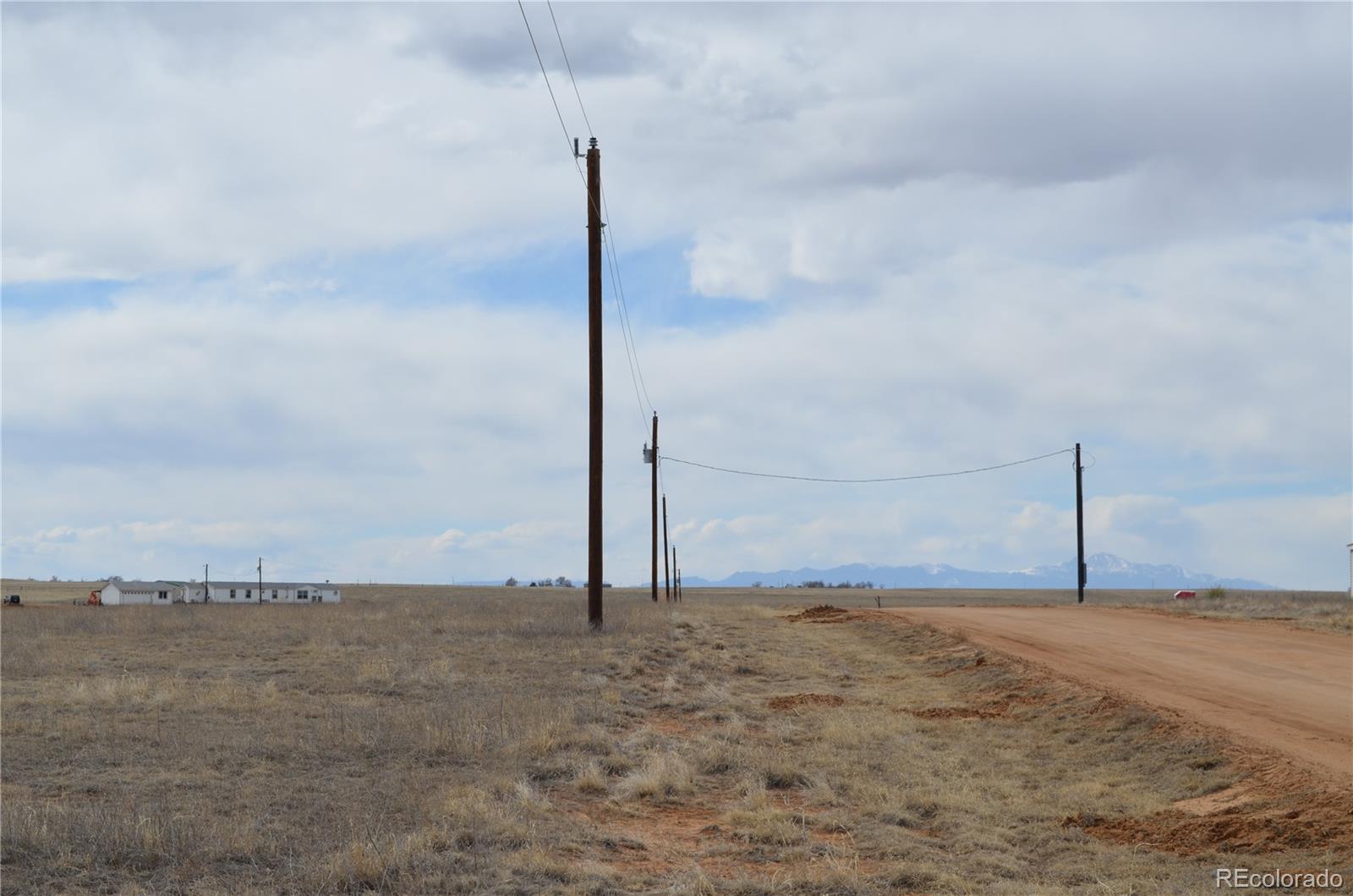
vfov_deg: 18.1
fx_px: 2812
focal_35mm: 75
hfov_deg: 27.1
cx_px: 676
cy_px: 448
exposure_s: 1/400
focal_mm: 50
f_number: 10
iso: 100
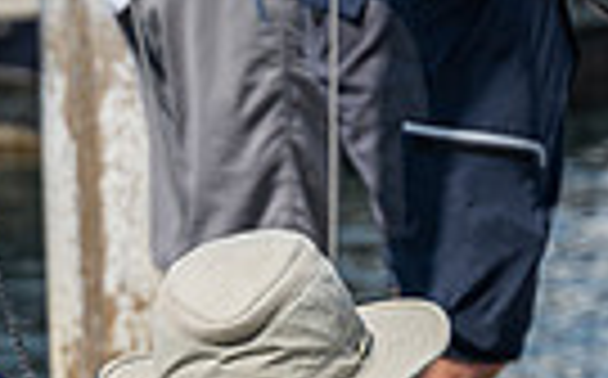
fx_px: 12958
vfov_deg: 1.7
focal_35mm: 783
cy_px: 752
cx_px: -542
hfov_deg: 2.7
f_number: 6.3
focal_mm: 160
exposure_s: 1/640
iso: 125
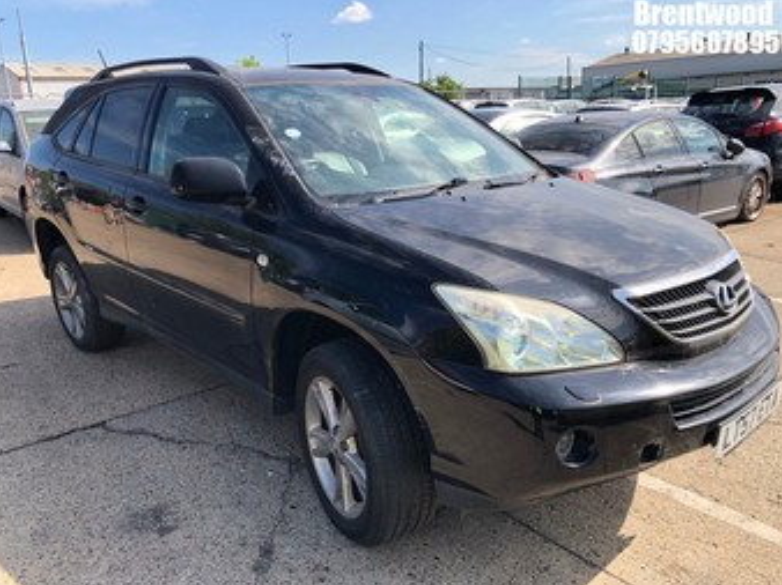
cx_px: 393
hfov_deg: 61.7
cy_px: 301
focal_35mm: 29
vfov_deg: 48.2
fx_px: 655
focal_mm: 4
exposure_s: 1/1021
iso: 20
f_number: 1.8
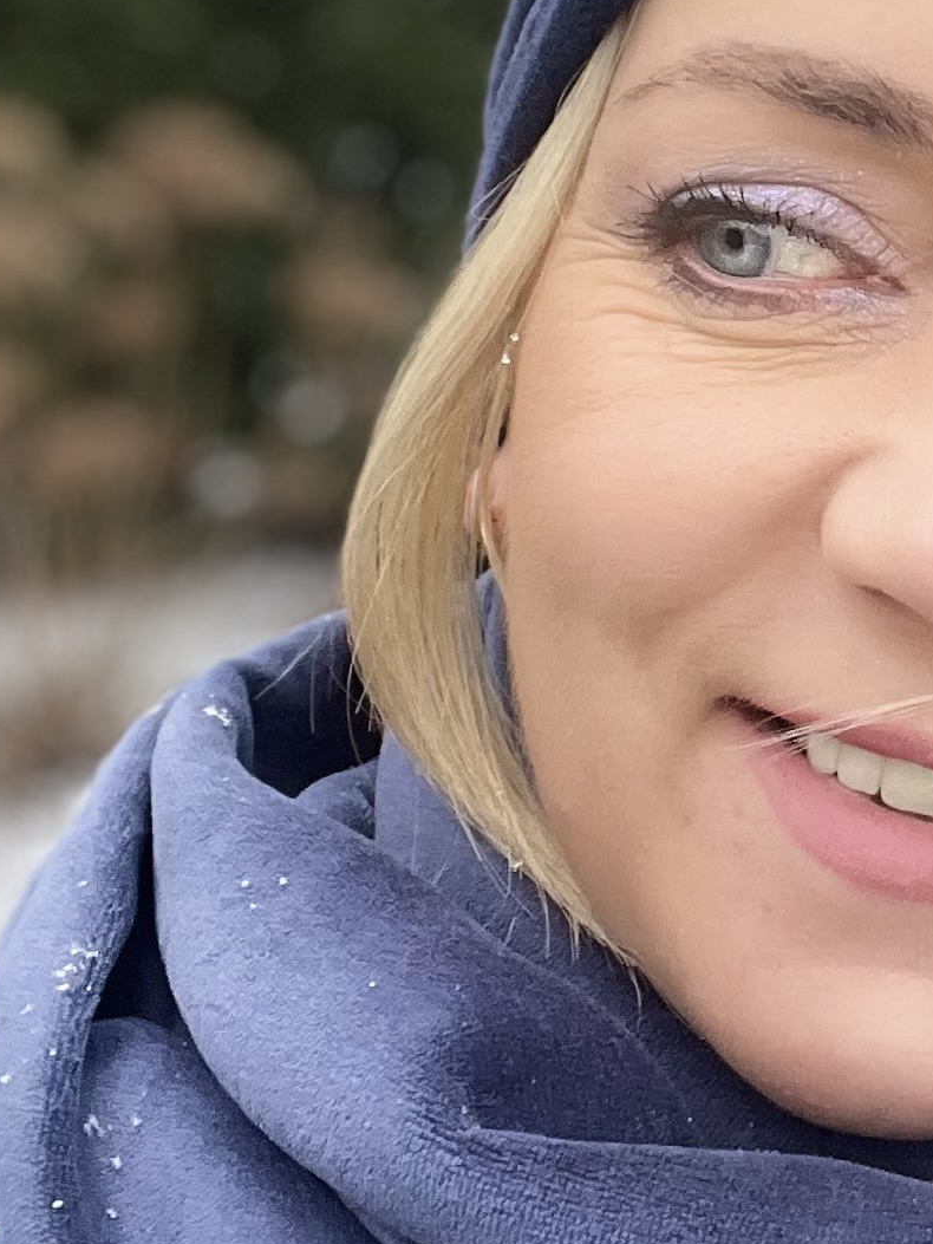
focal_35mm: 88
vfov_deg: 22.1
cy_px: 343
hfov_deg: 16.0
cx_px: 1166
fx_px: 3162
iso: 80
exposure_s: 1/121
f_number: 2.2
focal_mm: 2.71
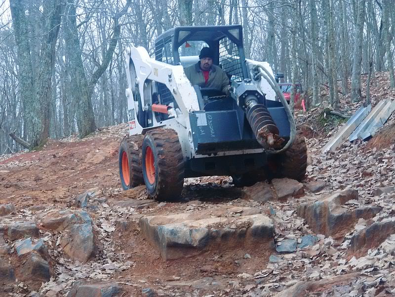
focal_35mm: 87
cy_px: 148
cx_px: 198
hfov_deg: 22.5
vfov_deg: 17.0
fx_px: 993
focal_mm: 15.3
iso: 250
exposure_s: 1/80
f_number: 4.9
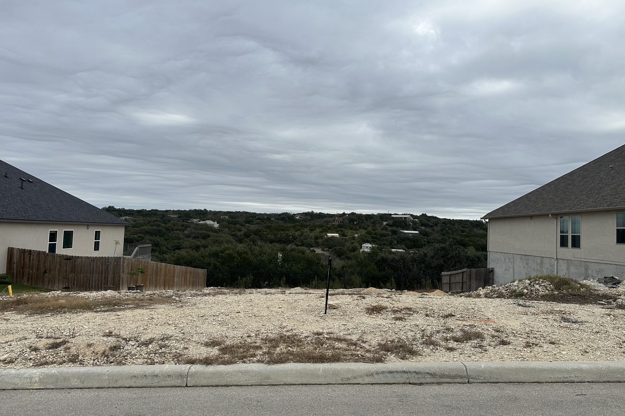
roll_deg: -2.7
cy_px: 208
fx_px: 434
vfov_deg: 51.3
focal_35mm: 25
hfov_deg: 71.5
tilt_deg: +3.1
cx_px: 312
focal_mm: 6.86
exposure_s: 1/5848
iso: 80
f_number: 1.78
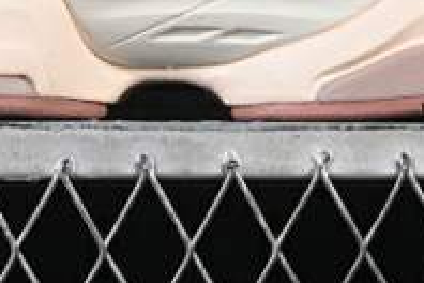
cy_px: -202
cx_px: 88
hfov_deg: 7.4
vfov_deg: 4.9
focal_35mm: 277
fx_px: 3262
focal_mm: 50
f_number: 7.1
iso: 160
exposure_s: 1/60
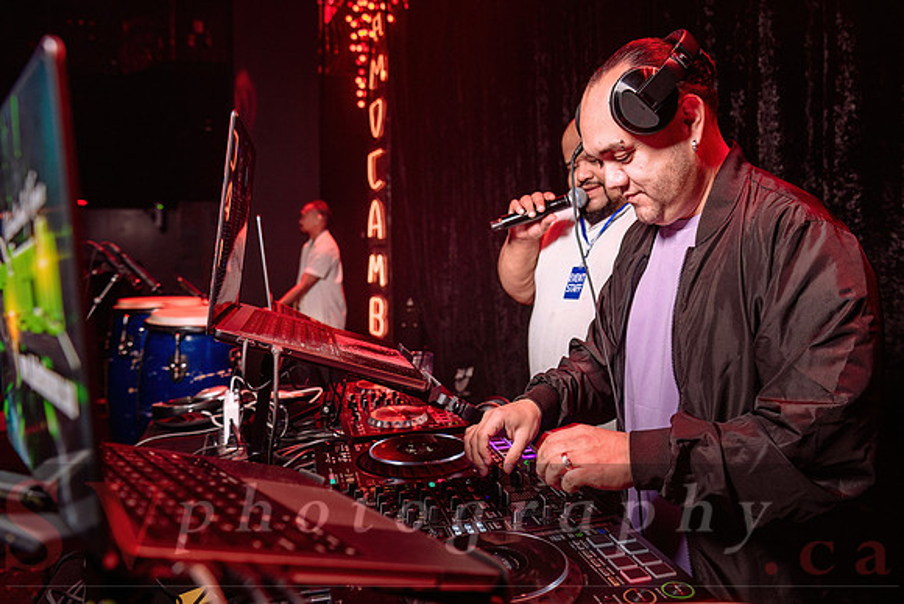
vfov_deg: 46.2
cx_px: 528
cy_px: 251
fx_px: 705
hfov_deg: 64.9
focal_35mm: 28
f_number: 4
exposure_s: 1/50
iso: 800
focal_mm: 24
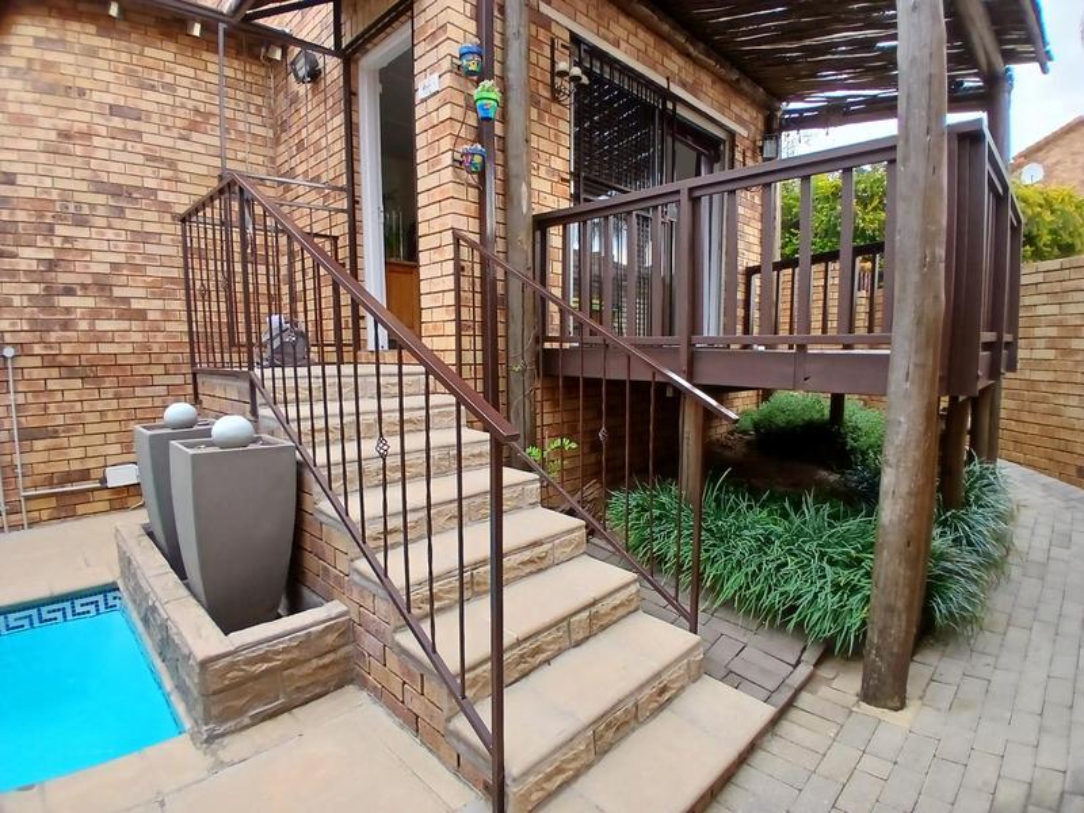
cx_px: 542
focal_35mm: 17
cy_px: 406
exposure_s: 1/100
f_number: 2.2
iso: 64
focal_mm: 1.4
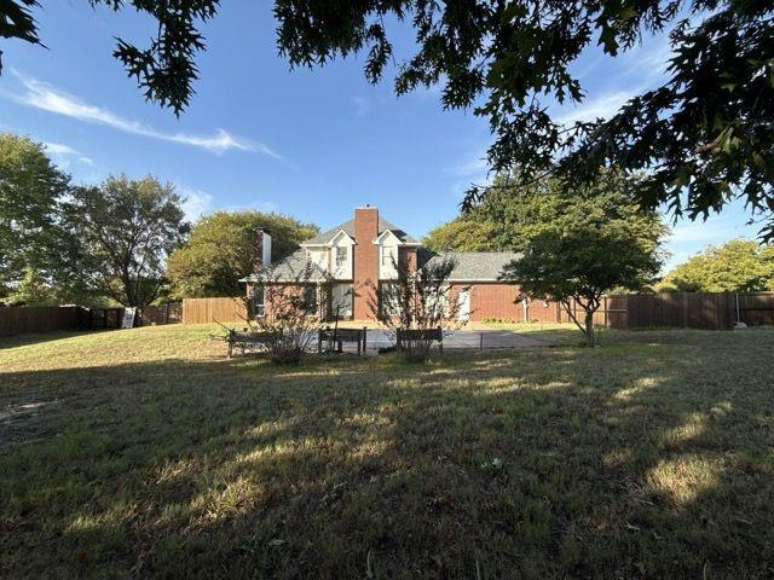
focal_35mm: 14
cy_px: 290
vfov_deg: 85.7
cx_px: 387
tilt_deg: +2.5
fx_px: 313
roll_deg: -0.1
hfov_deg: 102.1
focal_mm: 2.22
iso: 50
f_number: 2.2
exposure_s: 1/853
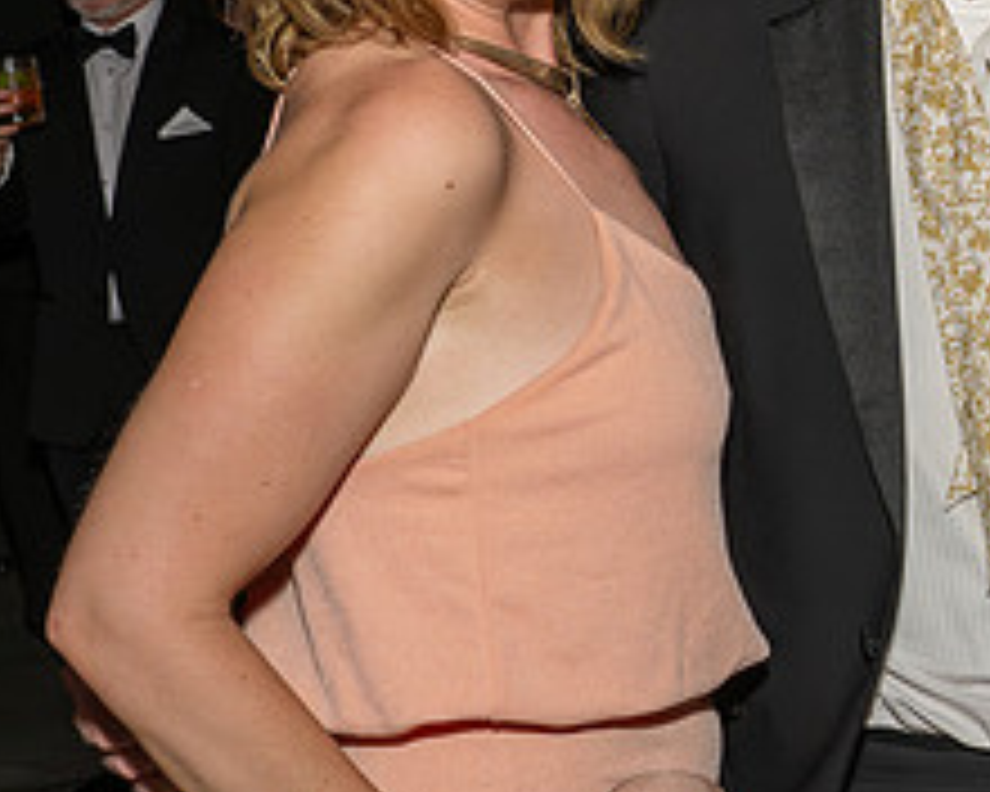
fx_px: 3077
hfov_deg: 17.4
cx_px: 1213
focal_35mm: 105
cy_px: 112
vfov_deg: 14.5
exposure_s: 1/250
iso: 800
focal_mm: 30.5
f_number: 9
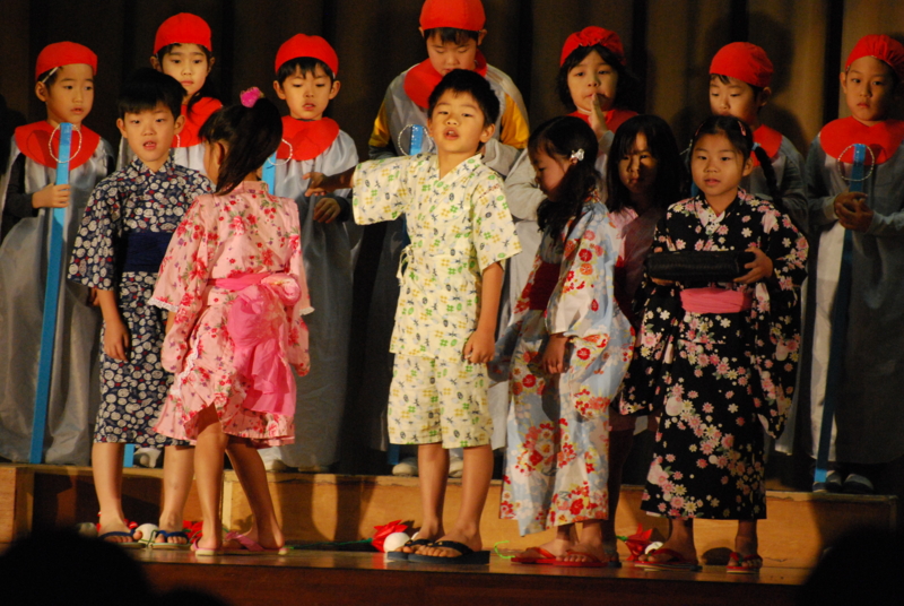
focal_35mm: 405
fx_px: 10185
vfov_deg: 3.4
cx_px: 452
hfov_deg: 5.1
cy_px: 303
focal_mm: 270
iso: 1600
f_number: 5.6
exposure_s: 1/80
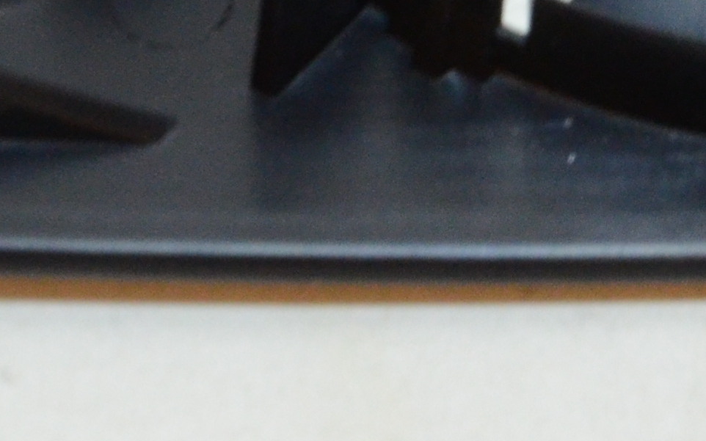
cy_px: -546
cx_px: 945
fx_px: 12786
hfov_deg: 3.2
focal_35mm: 665
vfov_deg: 2.0
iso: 1600
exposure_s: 1/50
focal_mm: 85
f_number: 14
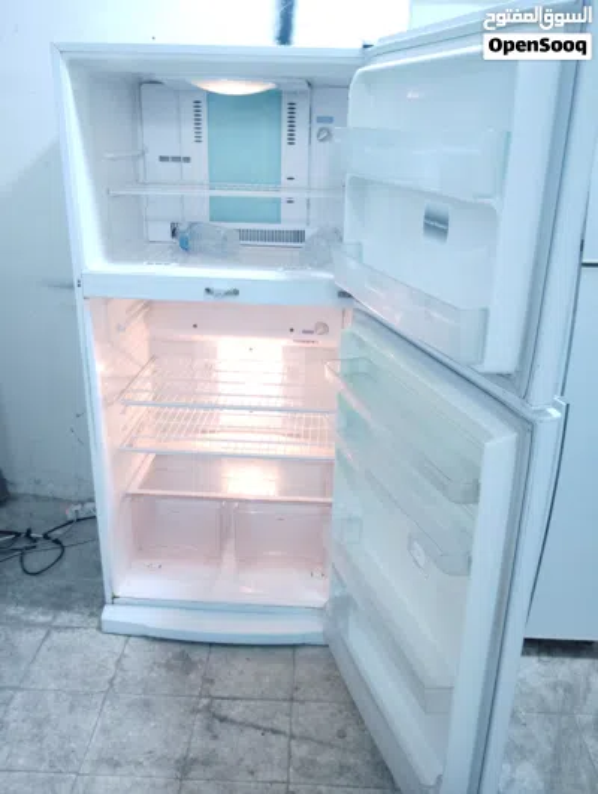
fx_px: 666
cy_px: 397
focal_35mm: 29
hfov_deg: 48.3
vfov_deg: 61.6
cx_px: 299
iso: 442
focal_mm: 4.25
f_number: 1.8
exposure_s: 1/50
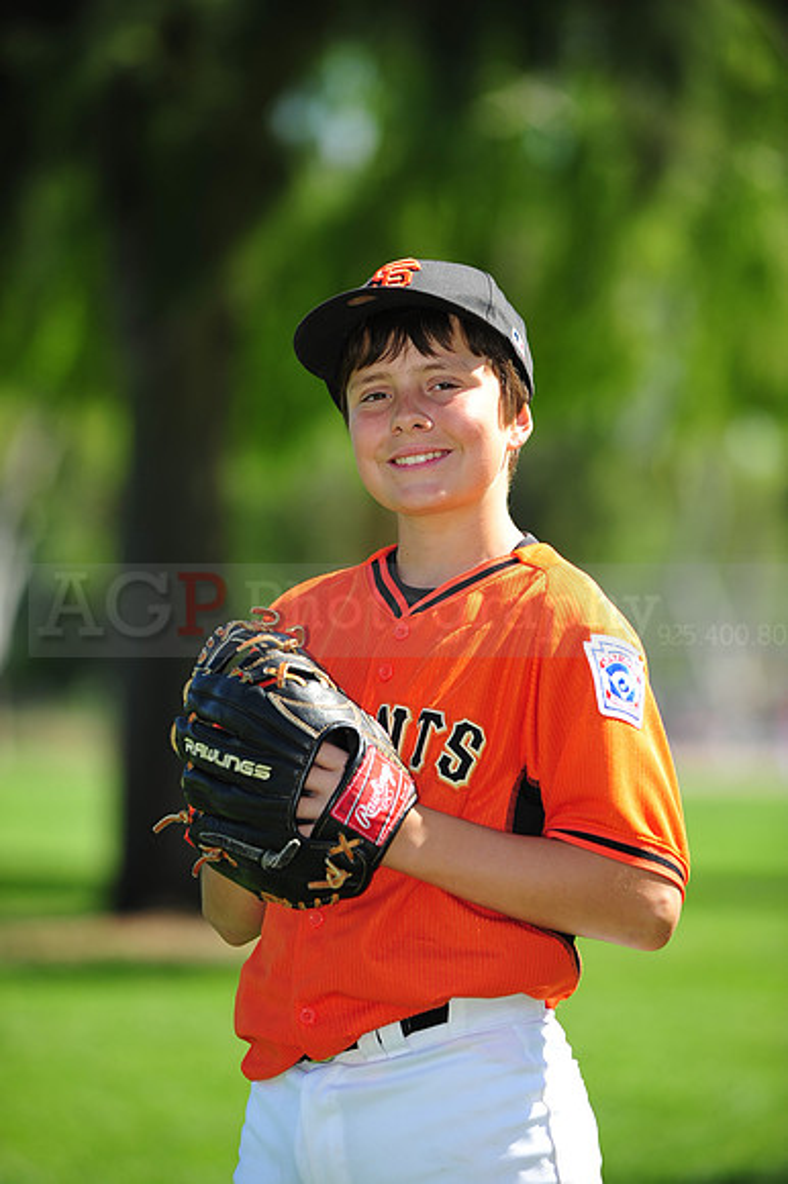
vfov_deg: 10.3
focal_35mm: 200
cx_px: 394
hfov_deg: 6.9
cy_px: 592
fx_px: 6574
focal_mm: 200
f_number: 4.5
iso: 200
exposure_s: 1/800
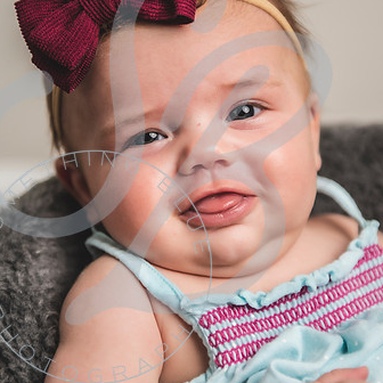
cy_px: 172
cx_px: 161
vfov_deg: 16.3
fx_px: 1339
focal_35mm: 107
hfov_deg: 16.3
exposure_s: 1/250
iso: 100
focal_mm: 70
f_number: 2.8
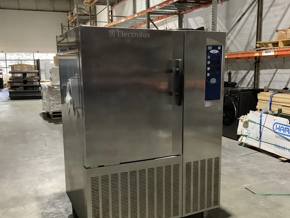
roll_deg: +0.9
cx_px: 148
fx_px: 310
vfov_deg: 38.6
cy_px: 124
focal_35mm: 37
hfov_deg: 50.1
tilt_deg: -11.5
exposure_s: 1/60
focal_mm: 3.3
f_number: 2.4
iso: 320
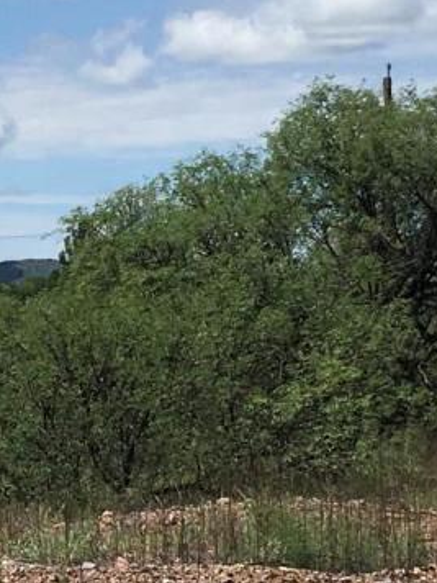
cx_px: 100
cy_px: 242
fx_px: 2744
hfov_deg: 9.1
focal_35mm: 163
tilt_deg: -0.5
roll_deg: +1.7
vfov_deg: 12.1
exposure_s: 1/2481
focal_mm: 4.15
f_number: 2.2
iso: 25
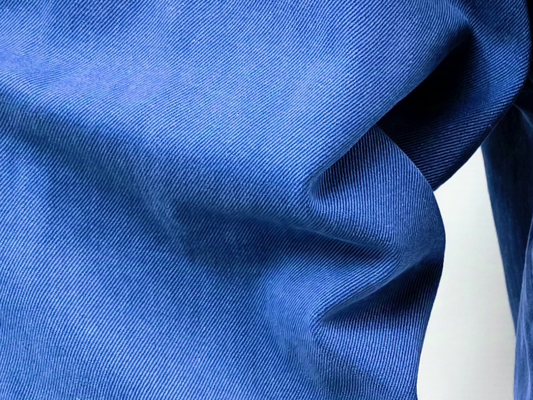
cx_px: 666
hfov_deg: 22.5
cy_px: 487
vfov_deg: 17.7
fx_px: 1217
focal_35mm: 79
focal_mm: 6.92
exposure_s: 1/100
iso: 160
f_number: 1.9
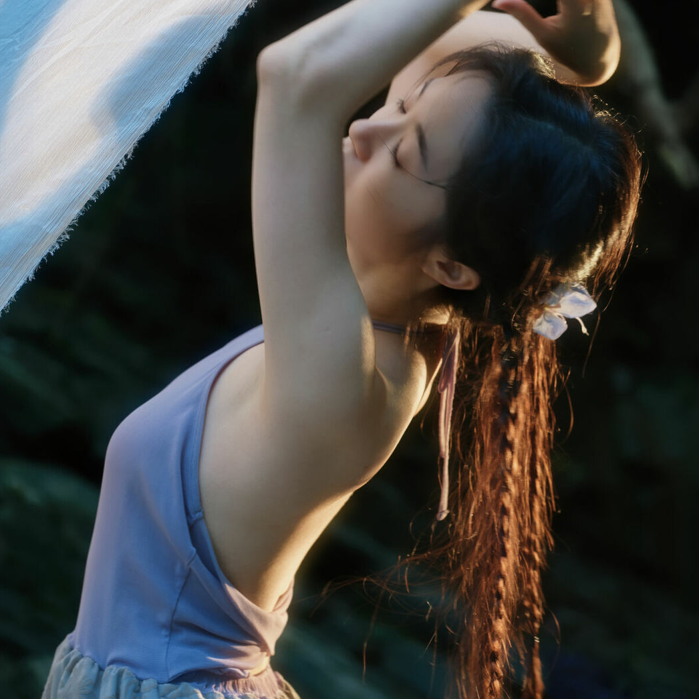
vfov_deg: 15.8
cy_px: 363
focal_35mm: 110
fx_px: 2513
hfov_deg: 15.8
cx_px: 350
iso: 200
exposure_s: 1/50
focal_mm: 117.4
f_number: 6.4
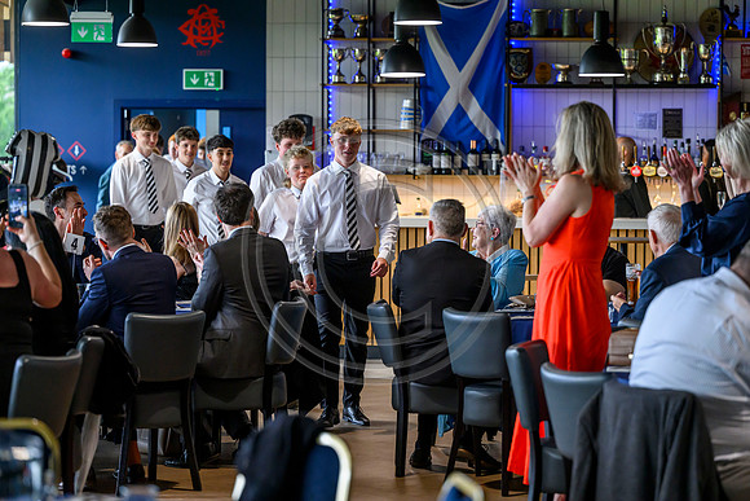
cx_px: 375
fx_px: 2125
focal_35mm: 102
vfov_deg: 13.4
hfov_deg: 20.0
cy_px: 250
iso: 2500
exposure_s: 1/500
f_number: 3.2
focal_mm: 102
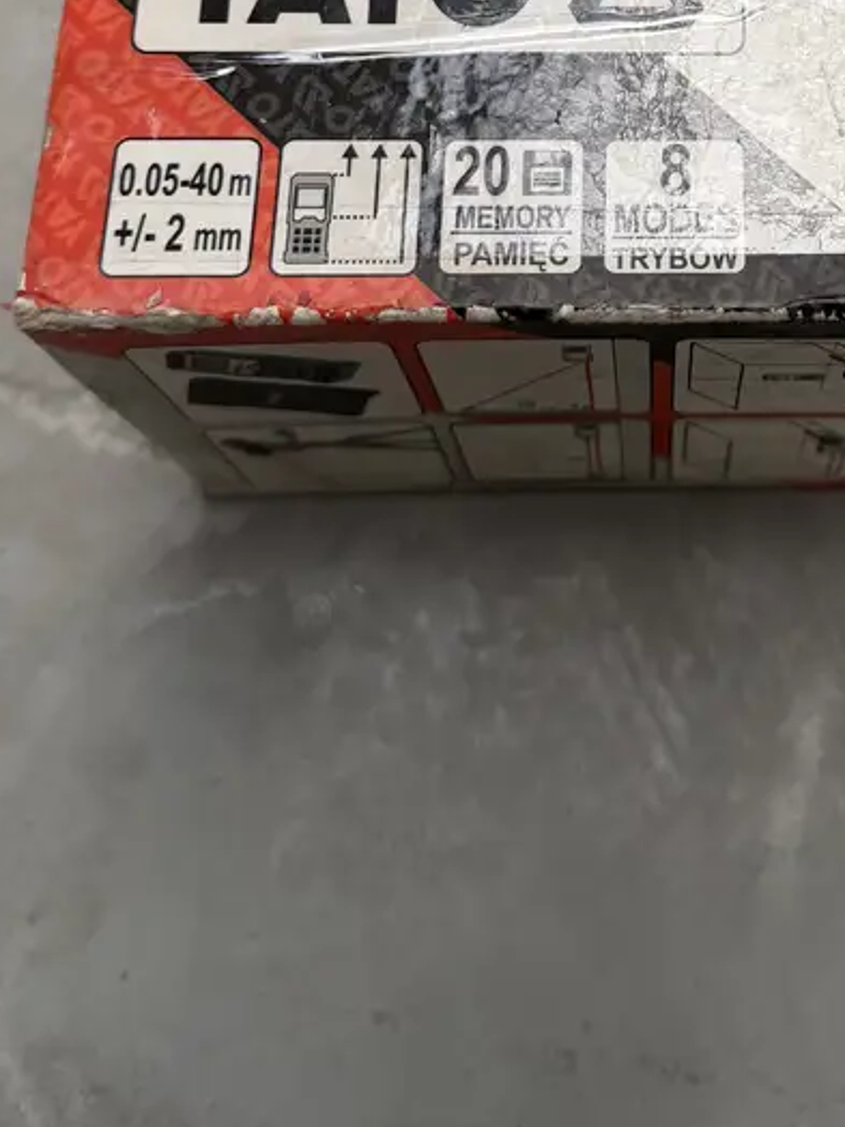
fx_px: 1790
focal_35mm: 55
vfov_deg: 32.9
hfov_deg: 26.0
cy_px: 84
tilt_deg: -65.9
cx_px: 701
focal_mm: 6.76
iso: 125
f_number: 1.78
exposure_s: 1/121
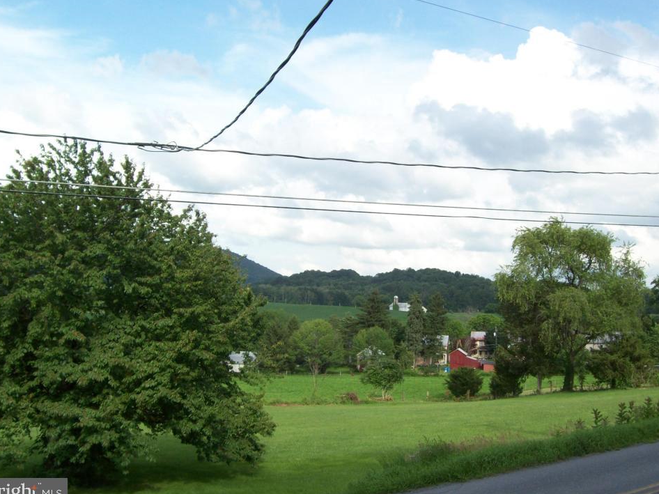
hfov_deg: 47.9
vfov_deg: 36.8
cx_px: 338
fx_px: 742
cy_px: 239
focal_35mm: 39
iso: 80
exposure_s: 1/289
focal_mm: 6
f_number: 4.8
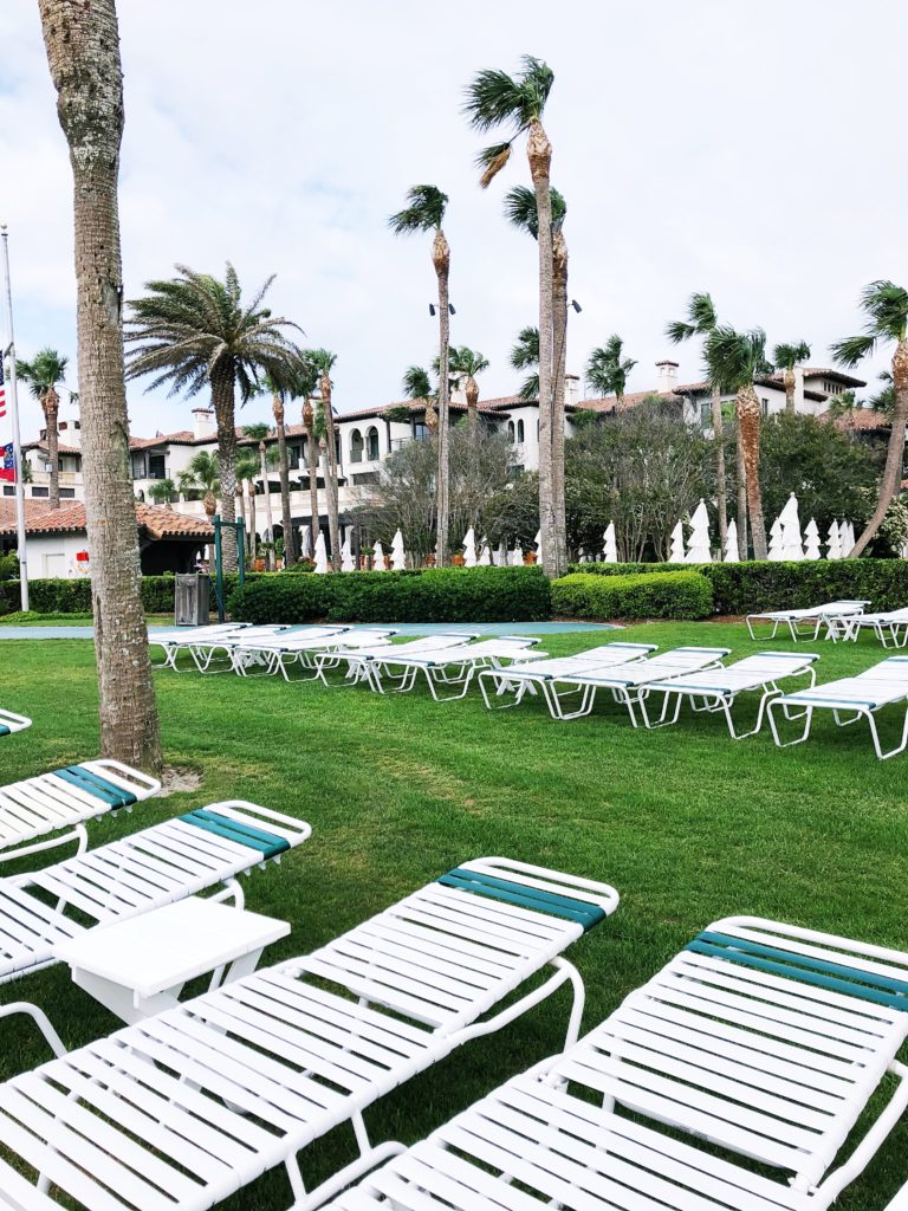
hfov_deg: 49.7
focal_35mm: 28
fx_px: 979
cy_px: 606
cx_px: 454
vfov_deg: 63.4
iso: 20
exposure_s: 1/2288
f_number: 1.8
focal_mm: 3.99
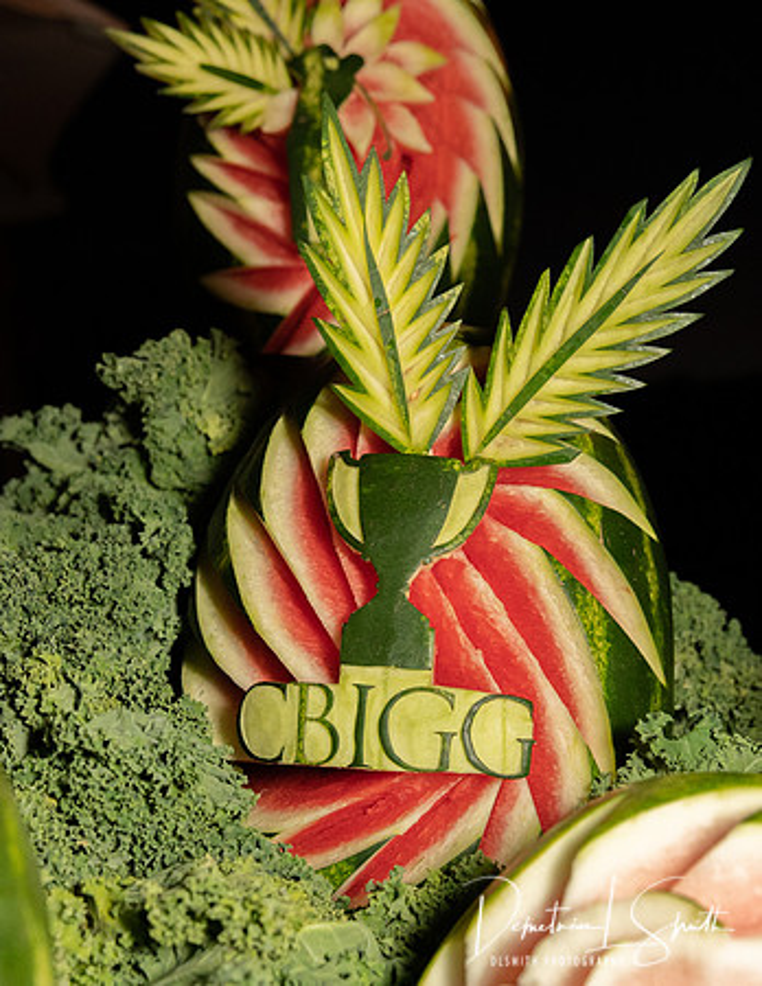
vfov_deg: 31.9
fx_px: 1720
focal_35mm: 60
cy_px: 590
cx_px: 393
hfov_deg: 25.0
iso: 4000
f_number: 4.5
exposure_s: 1/250
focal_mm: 35
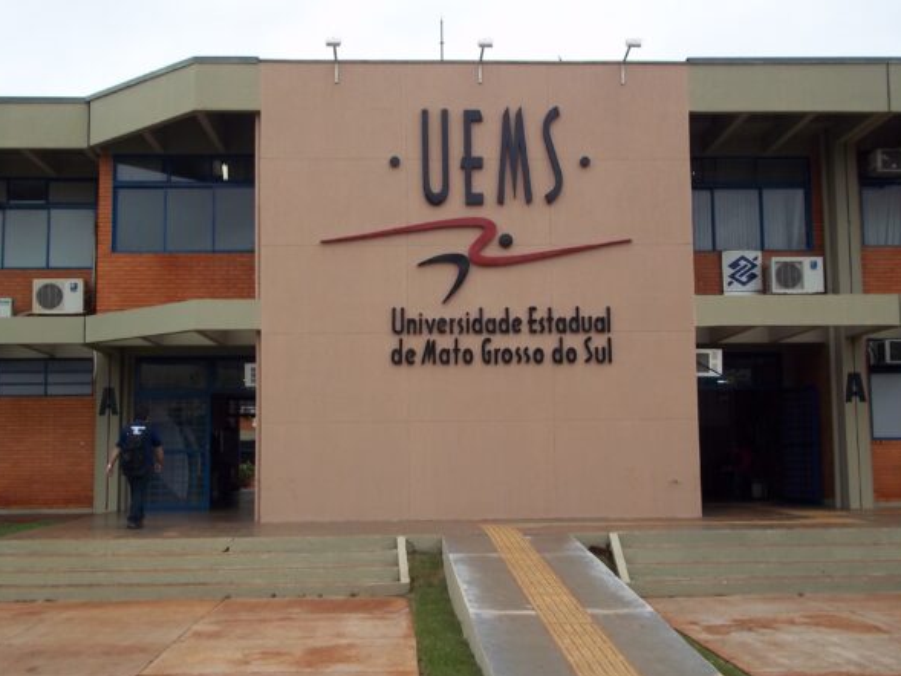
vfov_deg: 32.9
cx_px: 445
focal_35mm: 44
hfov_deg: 42.9
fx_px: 1145
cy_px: 340
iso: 80
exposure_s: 1/100
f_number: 8
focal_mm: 6.5
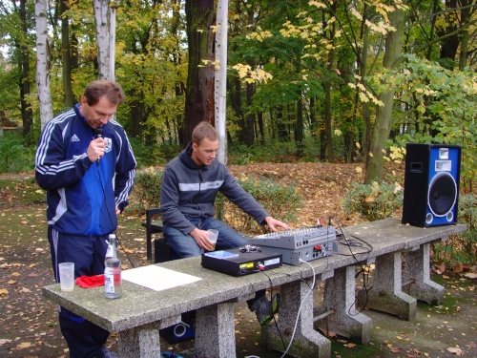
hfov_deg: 47.9
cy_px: 179
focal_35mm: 39
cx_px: 238
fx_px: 537
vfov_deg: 36.8
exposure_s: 1/90
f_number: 3.5
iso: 100
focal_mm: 6.6
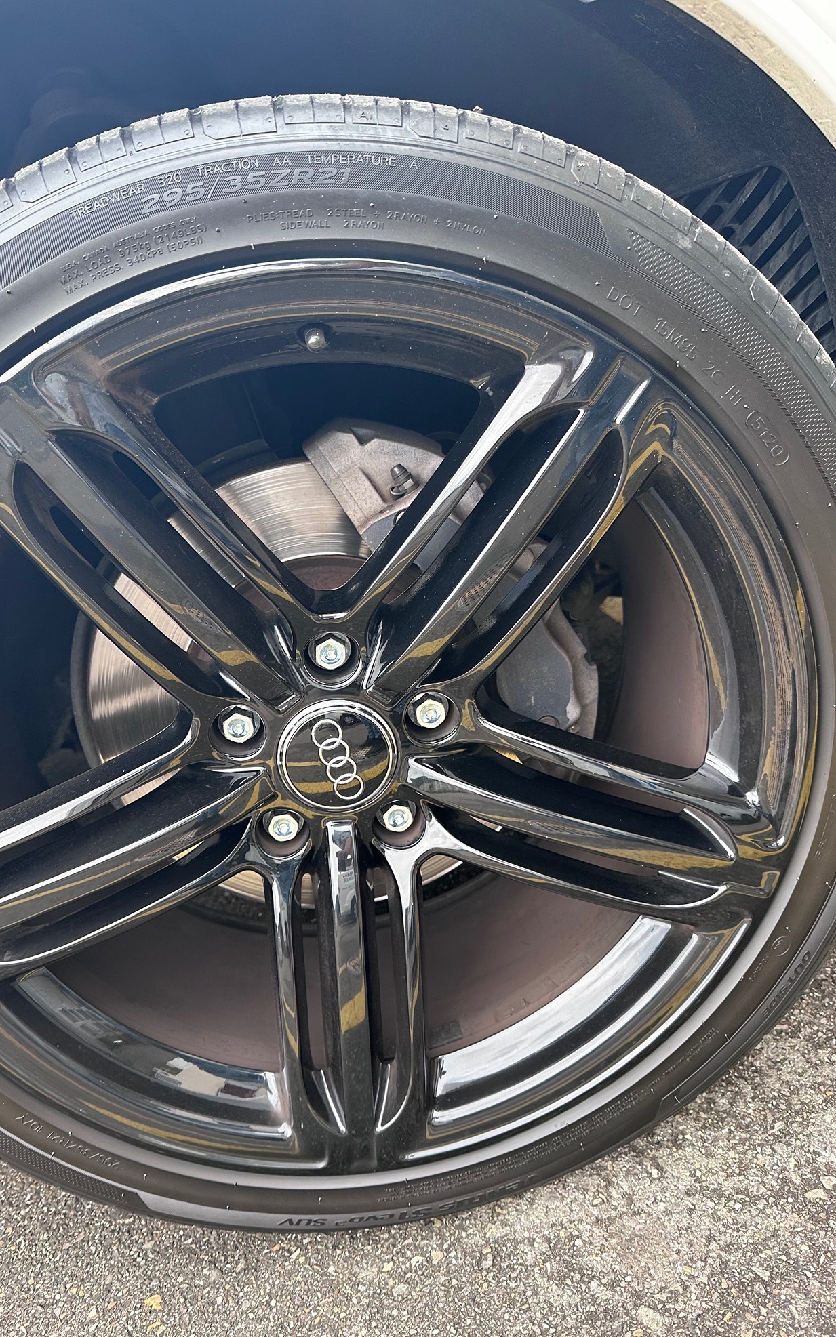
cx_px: 355
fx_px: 948
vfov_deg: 70.4
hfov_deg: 47.4
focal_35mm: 26
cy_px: 674
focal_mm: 6.86
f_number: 1.78
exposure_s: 1/121
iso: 160
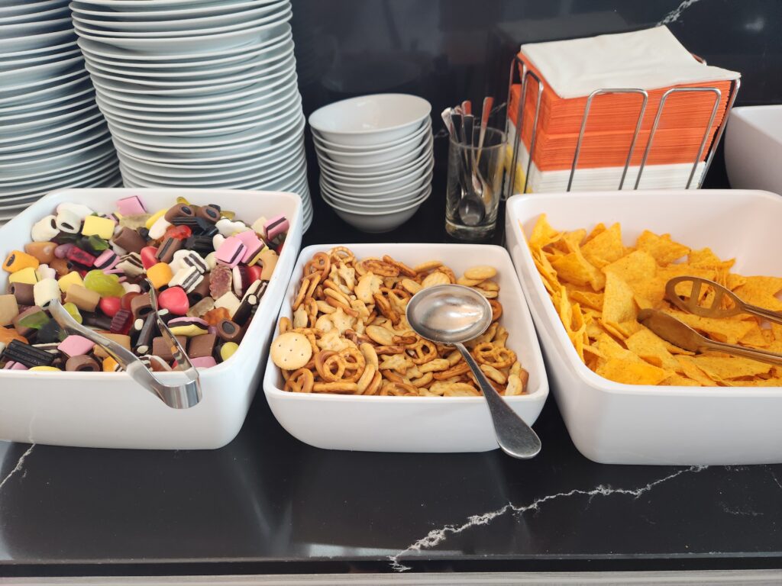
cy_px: 293
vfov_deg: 58.9
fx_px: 520
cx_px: 391
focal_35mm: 23
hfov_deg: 73.9
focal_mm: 5.4
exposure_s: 1/100
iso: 200
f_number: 1.8
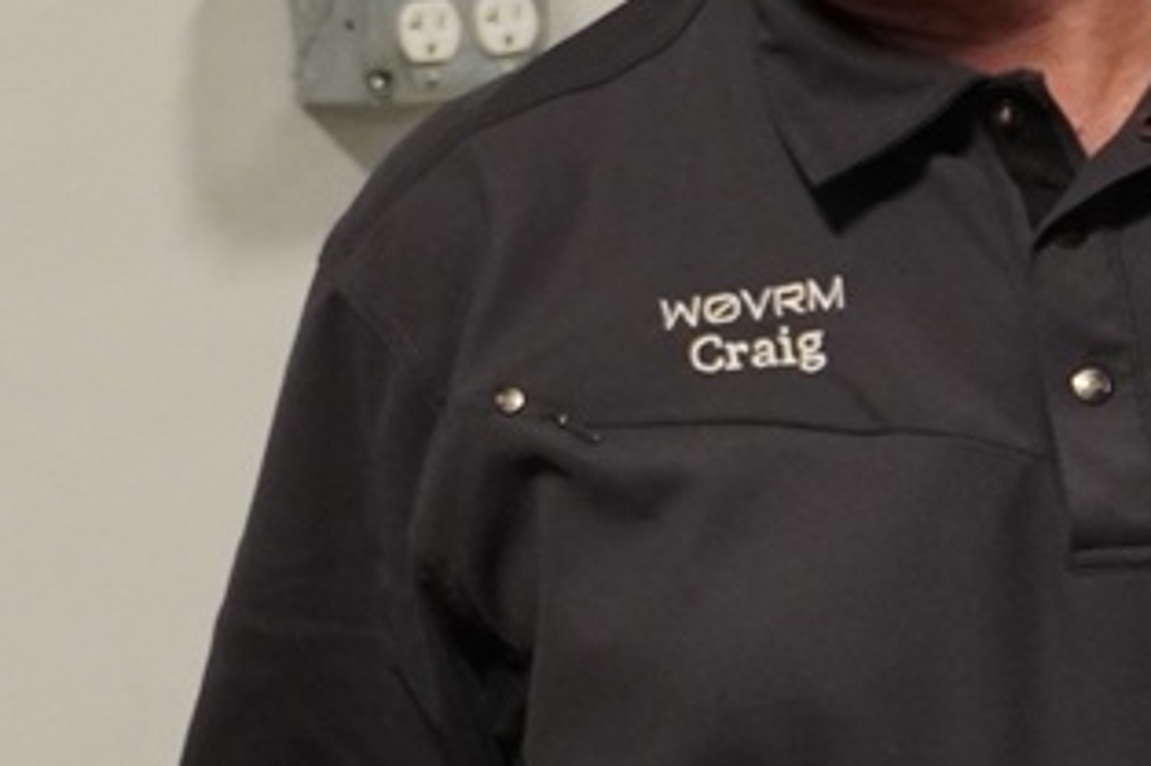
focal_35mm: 172
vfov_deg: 7.9
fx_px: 5496
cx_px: -315
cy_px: 26
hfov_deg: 11.7
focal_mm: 30
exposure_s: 1/160
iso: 2000
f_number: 5
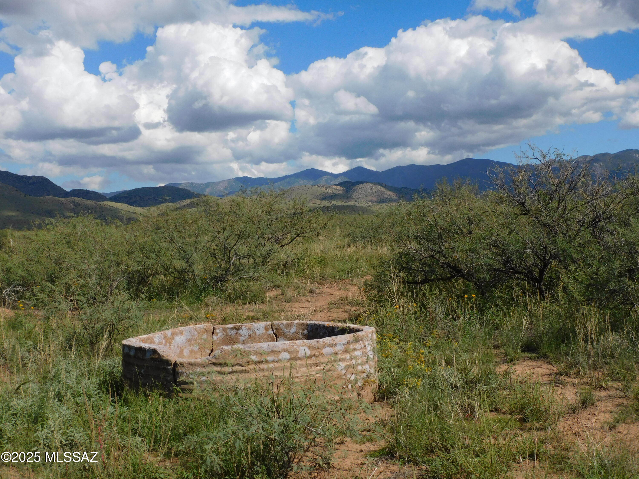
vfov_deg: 29.1
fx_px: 923
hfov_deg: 38.2
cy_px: 240
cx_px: 320
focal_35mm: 50
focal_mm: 9
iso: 125
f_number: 4.5
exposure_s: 1/1600
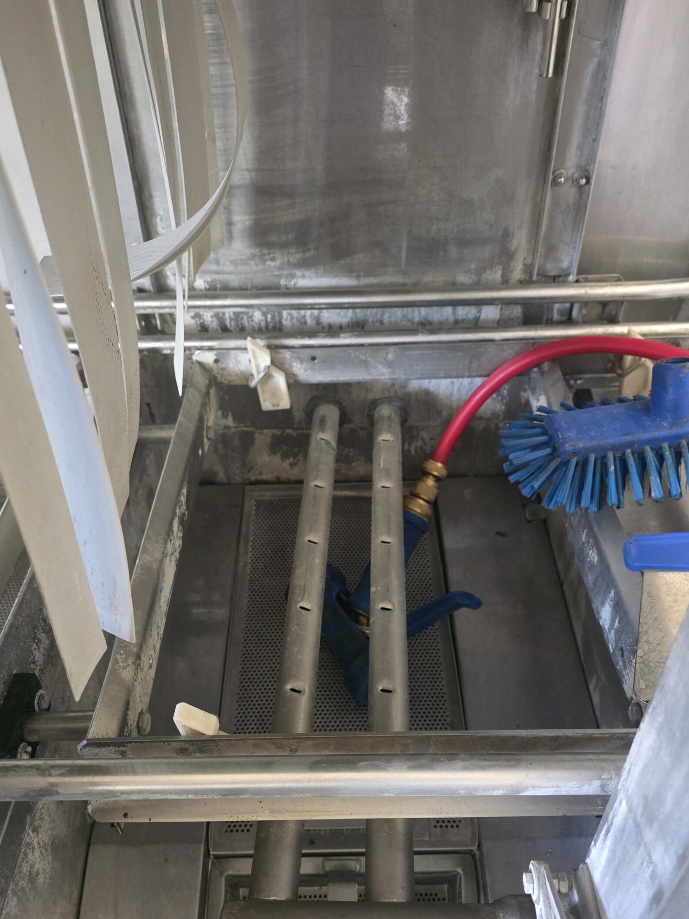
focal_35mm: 28
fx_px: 743
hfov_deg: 49.7
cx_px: 334
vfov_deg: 63.3
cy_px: 512
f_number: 1.7
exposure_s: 1/100
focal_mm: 6.3
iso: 2500
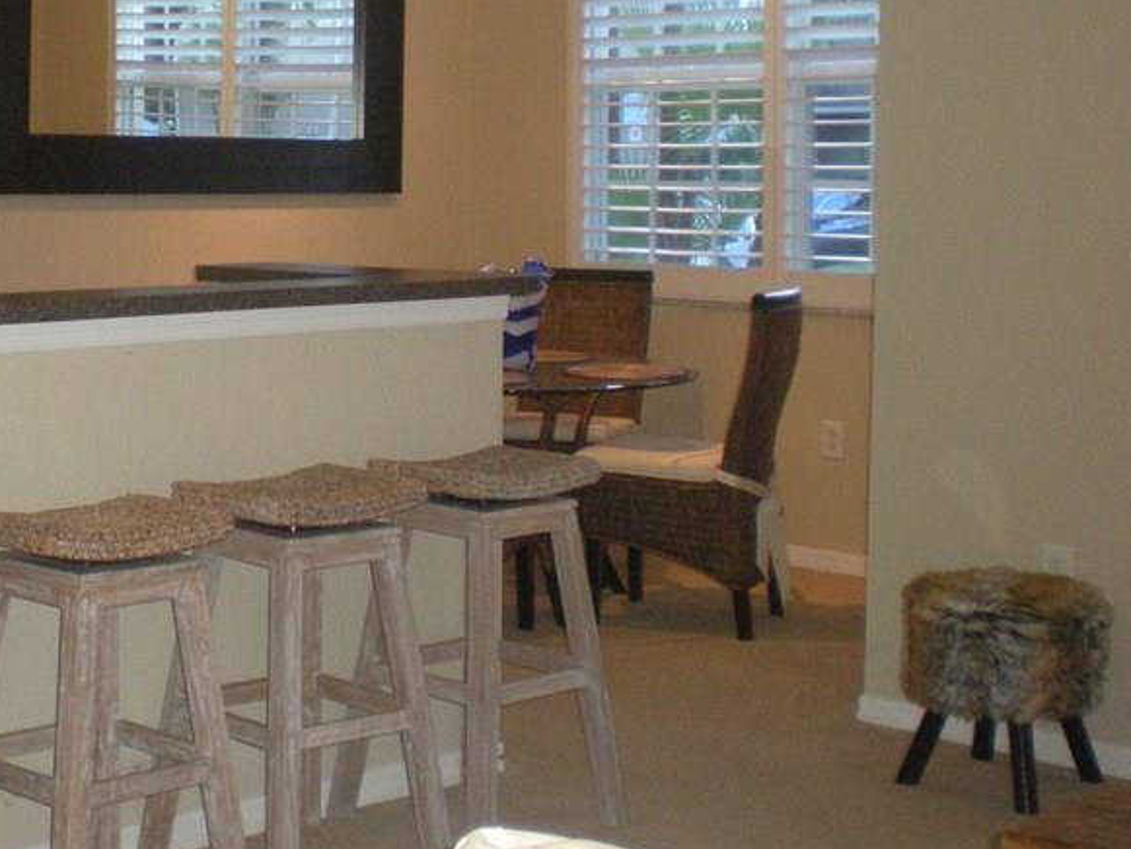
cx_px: 210
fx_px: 2190
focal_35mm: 67
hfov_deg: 28.3
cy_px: 138
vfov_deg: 21.6
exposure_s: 1/60
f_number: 3.1
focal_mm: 6.3
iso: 377
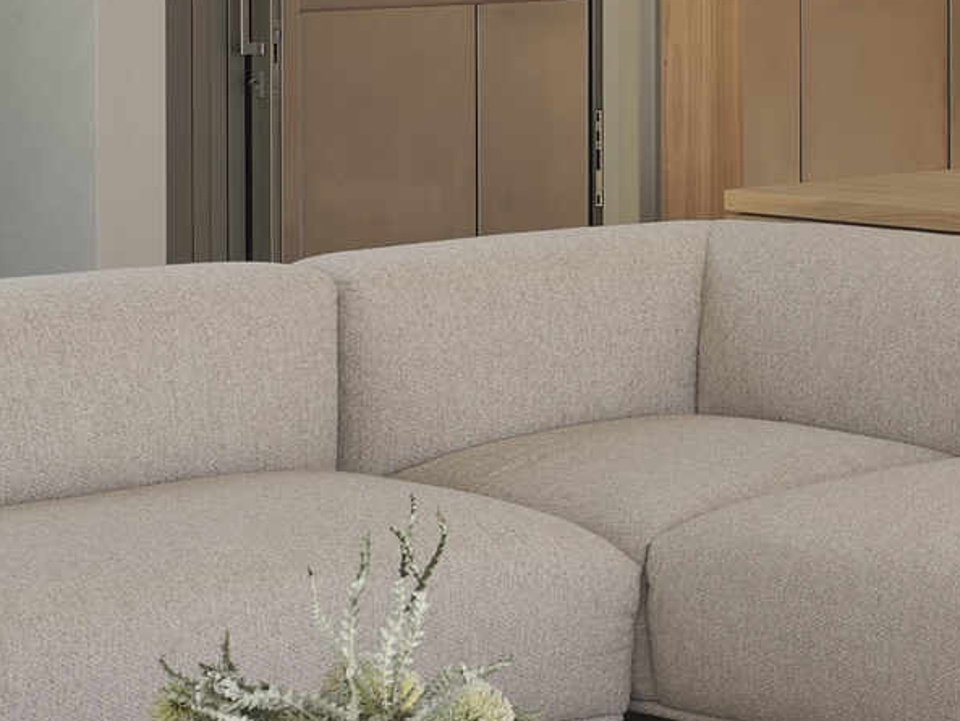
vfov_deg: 8.6
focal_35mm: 172
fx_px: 4771
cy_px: -102
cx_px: 1564
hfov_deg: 10.9
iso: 160
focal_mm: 65
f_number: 16
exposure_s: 1/25
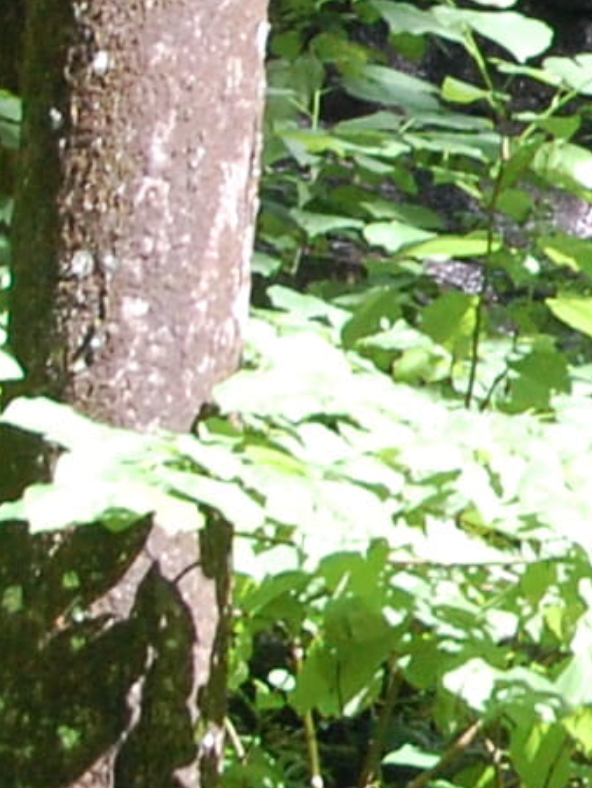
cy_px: 129
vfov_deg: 3.7
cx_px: 1470
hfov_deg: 2.8
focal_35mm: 528
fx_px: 12027
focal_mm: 55
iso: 800
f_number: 9
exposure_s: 1/100
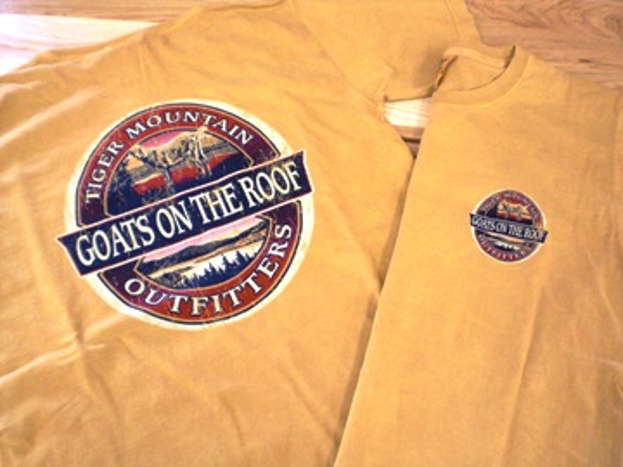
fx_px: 684
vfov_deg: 37.7
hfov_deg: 49.0
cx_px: 312
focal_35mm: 38
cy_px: 234
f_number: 3.1
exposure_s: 1/60
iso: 200
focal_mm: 6.3
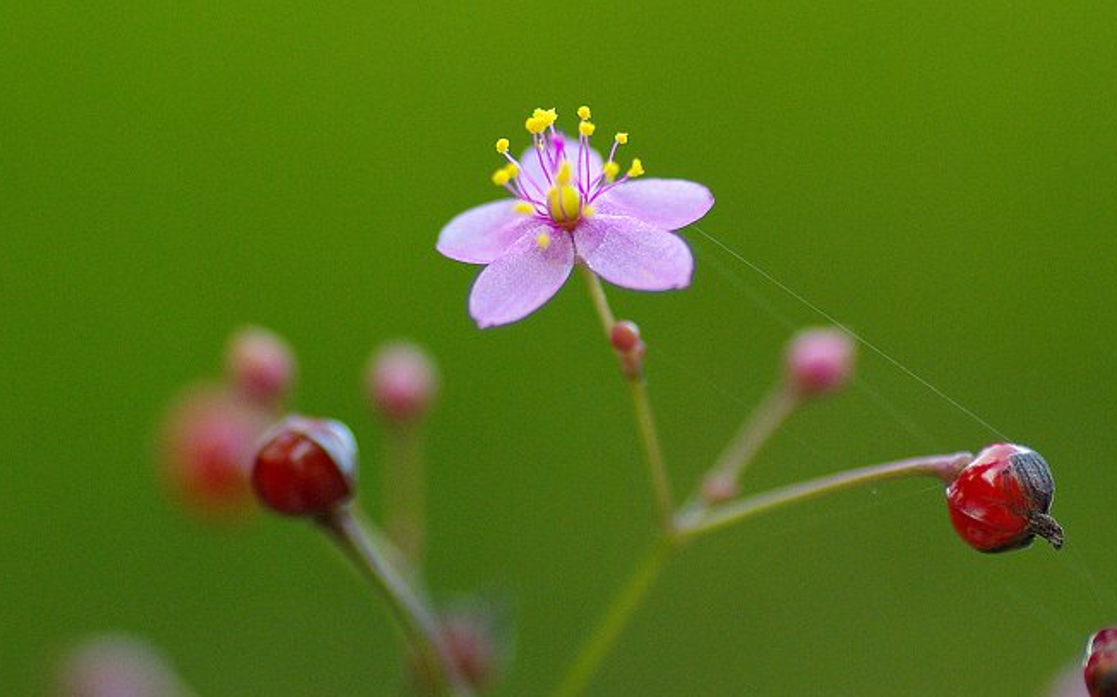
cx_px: 552
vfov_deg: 6.5
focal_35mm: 203
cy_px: 165
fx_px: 6178
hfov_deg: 10.3
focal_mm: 90
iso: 800
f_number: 2.8
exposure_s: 1/200
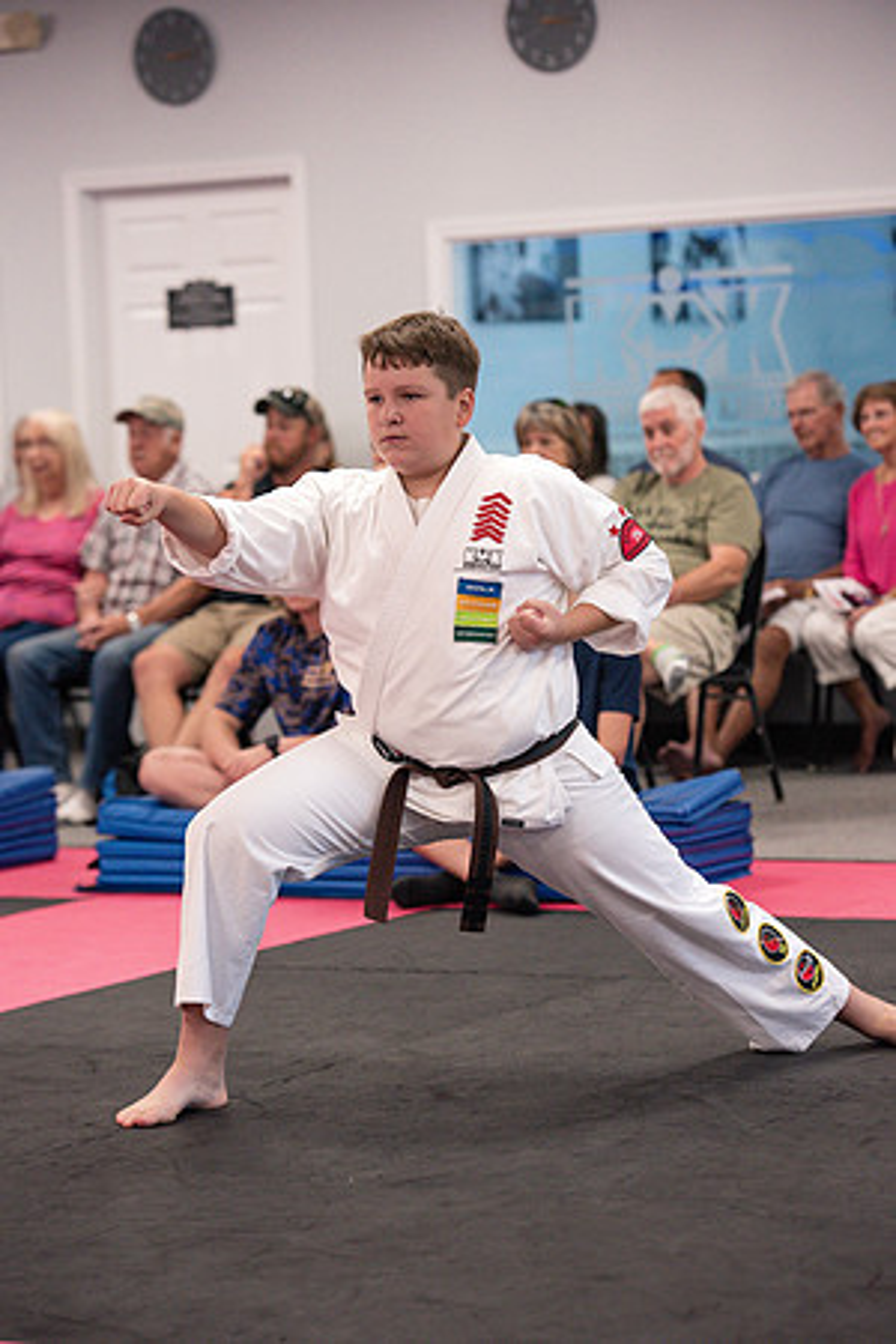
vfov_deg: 18.6
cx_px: 448
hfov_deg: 12.5
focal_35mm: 110
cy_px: 672
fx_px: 4106
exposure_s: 1/400
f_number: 3.5
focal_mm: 110
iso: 1600
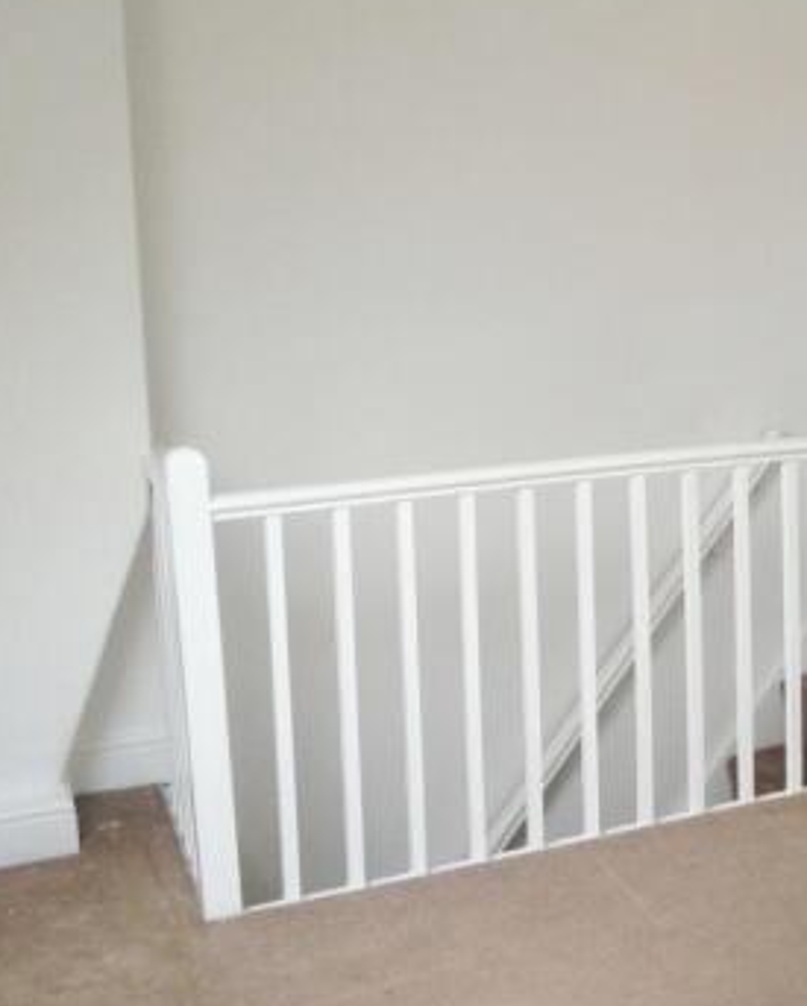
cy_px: 462
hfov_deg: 24.8
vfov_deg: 32.4
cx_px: 841
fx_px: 1729
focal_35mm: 58
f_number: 2.4
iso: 80
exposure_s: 1/120
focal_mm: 4.28
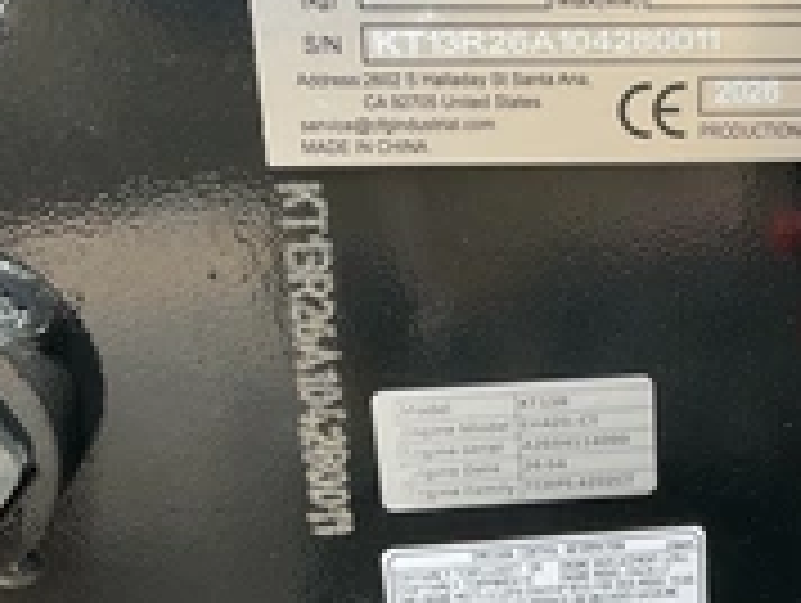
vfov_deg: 22.5
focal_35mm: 65
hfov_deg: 28.8
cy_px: 184
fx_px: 1506
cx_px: 702
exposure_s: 1/122
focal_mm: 3
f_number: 1.8
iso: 25
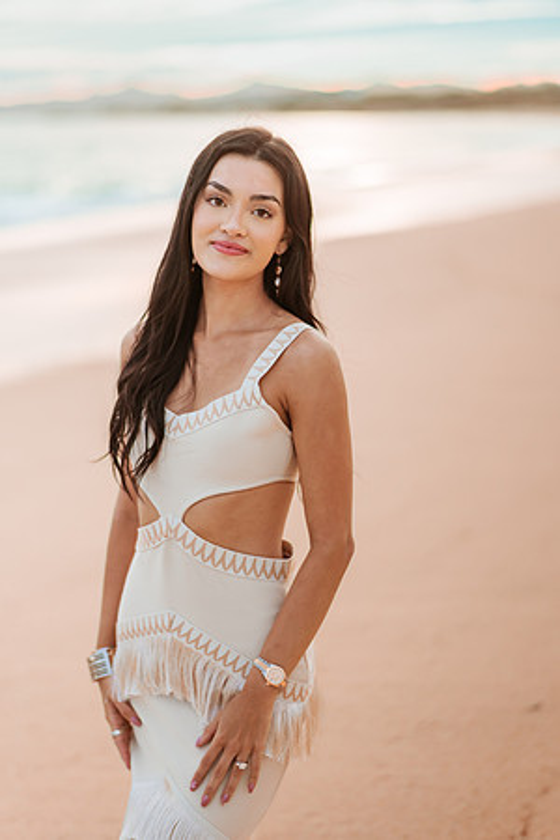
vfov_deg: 34.5
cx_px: 280
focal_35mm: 58
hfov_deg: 23.4
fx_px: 1353
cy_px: 420
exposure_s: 1/6400
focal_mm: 58
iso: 250
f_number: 1.4
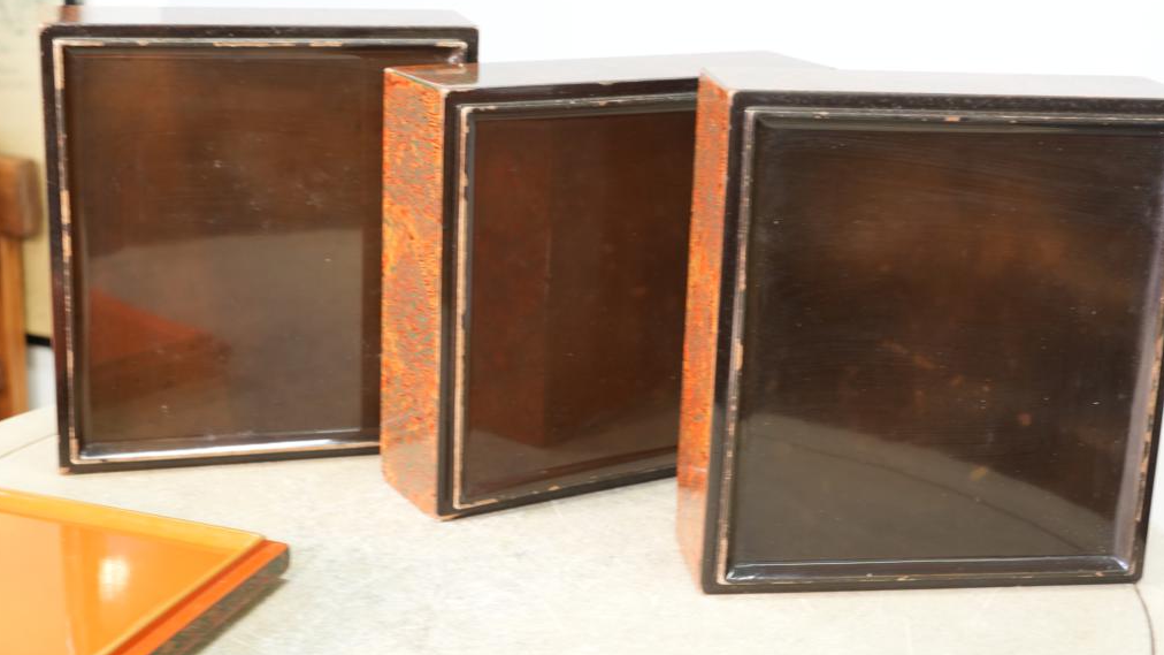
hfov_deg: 37.8
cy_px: 290
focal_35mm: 55
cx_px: 615
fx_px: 1697
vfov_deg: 21.8
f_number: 10
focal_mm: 49
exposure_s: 1/10
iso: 2000
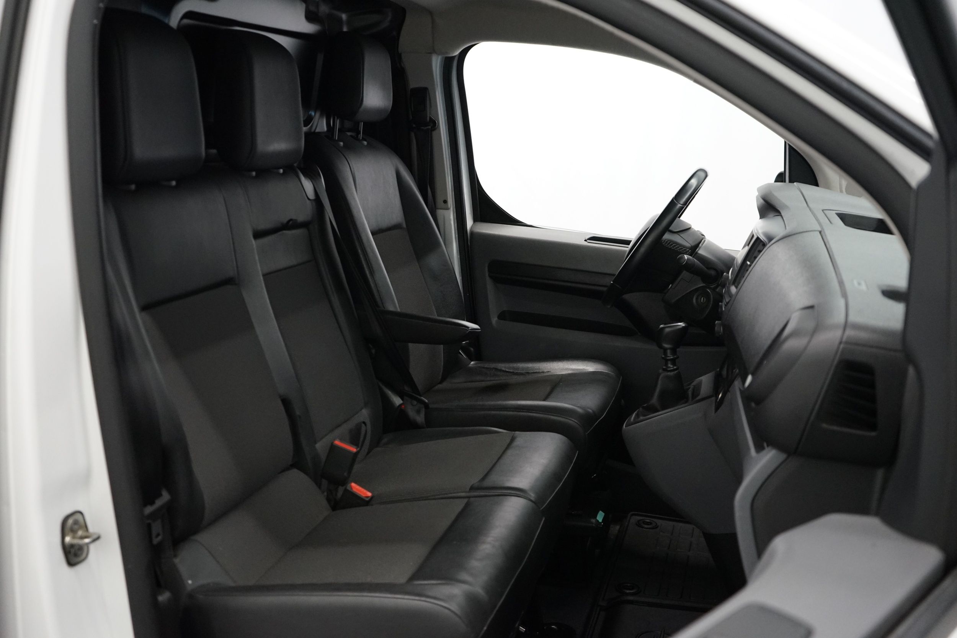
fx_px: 930
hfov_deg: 54.4
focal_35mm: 35
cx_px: 478
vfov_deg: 37.9
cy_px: 319
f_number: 4
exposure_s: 1/160
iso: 2500
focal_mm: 35
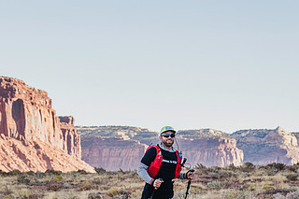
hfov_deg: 16.0
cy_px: 142
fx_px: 1054
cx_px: 57
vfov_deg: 10.8
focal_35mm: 127
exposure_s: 1/640
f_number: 4.5
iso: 400
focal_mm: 70
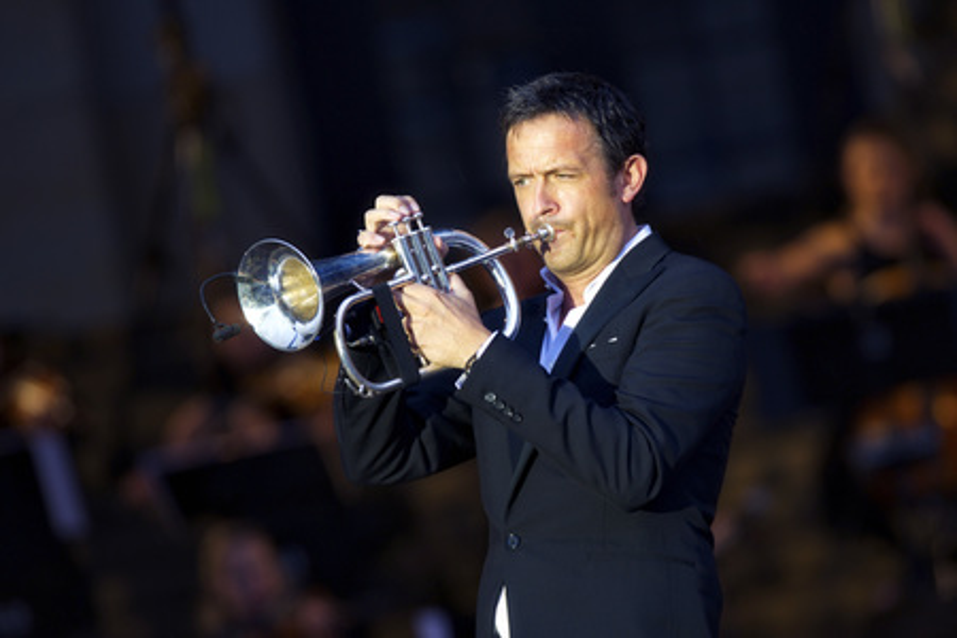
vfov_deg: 4.6
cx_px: 478
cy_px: 319
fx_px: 7974
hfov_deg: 6.9
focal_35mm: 300
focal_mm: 300
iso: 800
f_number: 3.5
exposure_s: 1/160
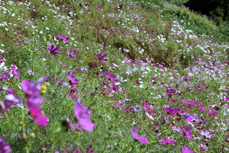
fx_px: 668
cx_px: 114
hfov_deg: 19.5
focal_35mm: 105
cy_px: 76
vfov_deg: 13.0
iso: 100
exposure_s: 1/400
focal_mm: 70
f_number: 7.1
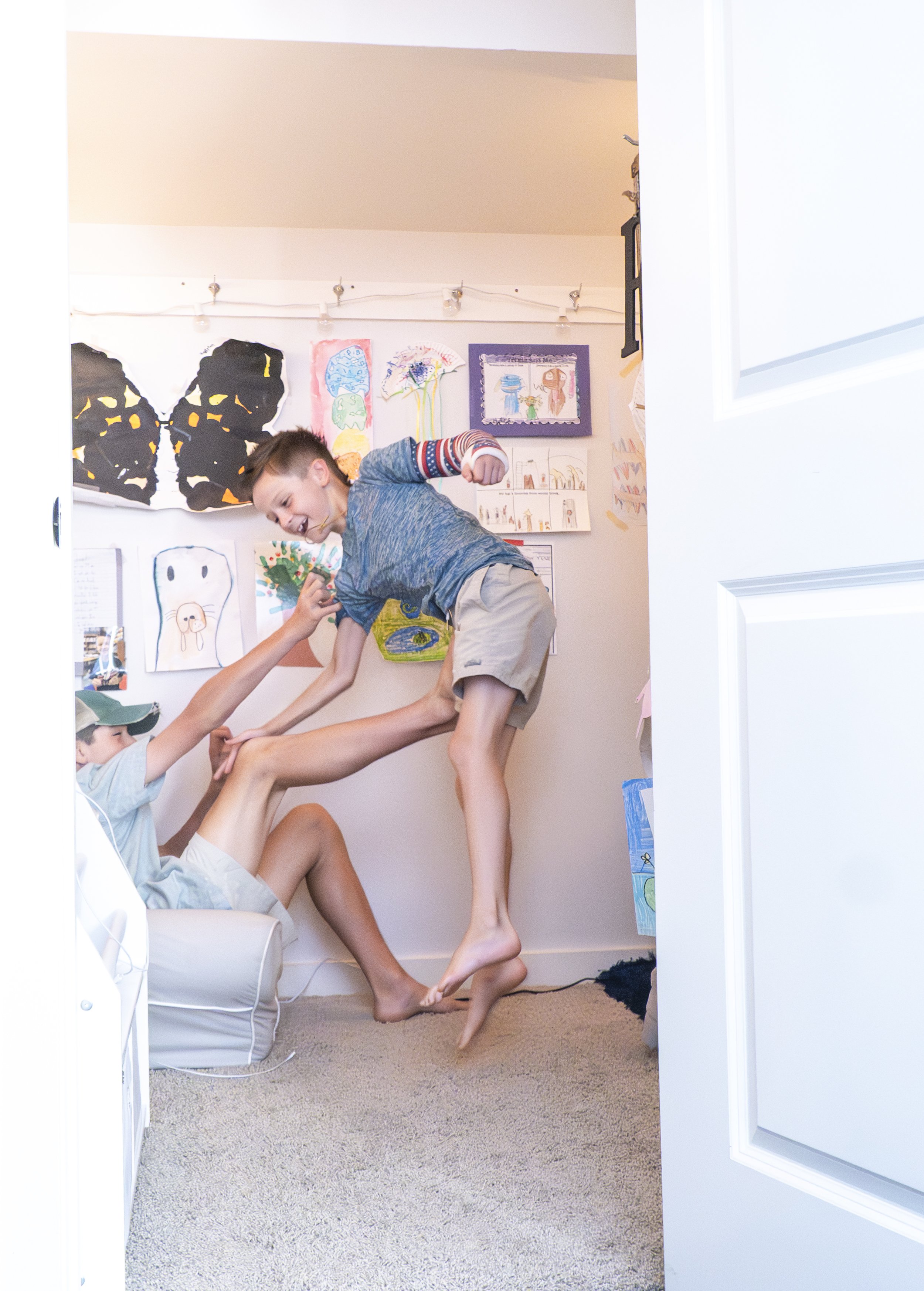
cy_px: 634
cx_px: 411
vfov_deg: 46.4
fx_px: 1506
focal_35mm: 41
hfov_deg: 34.1
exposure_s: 1/200
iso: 2500
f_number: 4.5
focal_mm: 18
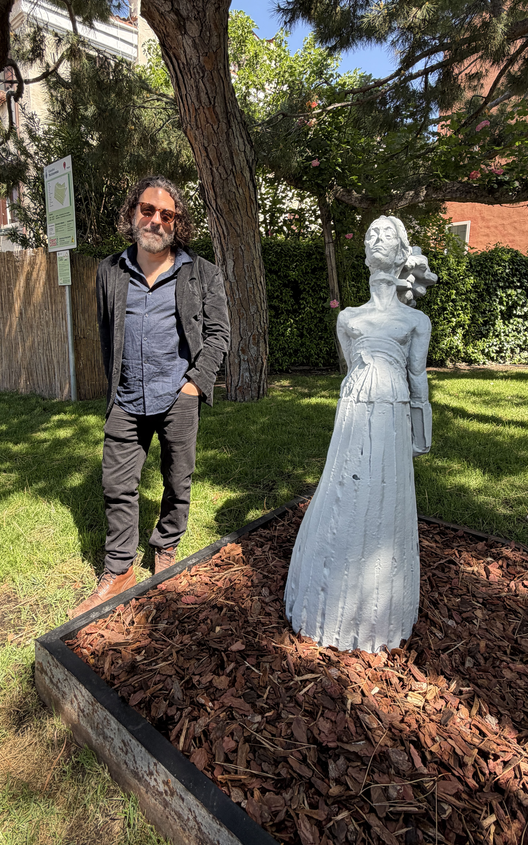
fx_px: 345
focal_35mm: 15
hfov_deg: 74.8
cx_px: 255
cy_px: 422
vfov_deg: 101.5
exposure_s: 1/289
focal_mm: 2.22
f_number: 2.2
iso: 50
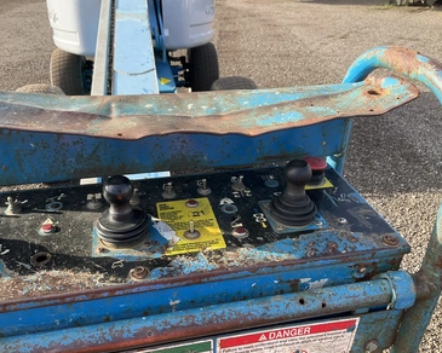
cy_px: 175
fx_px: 406
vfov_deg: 47.1
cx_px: 211
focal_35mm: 31
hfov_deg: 57.2
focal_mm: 3
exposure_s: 1/346
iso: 25
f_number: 1.8
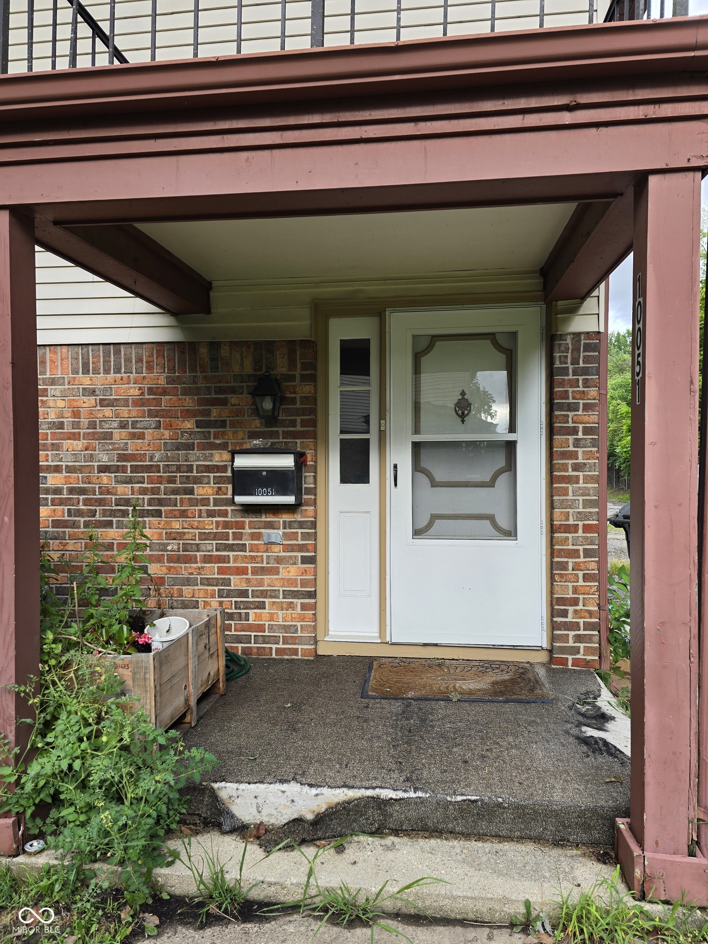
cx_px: 354
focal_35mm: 23
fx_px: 627
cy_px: 472
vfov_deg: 73.9
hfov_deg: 58.9
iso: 25
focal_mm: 6.3
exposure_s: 1/180
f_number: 1.7
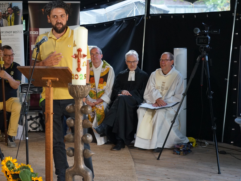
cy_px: 90
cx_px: 104
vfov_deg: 24.4
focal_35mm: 60
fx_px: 418
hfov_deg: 32.1
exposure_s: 1/160
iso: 2500
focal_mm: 55
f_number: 4
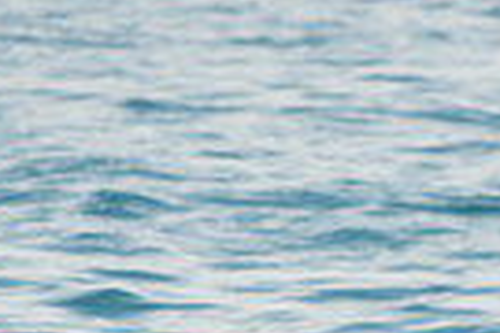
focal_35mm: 2156
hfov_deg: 1.0
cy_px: 609
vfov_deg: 0.6
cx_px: 667
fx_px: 29942
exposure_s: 1/2000
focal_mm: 500
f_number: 5.6
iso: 140
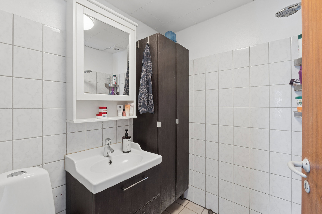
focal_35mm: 16
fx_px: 148
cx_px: 161
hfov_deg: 95.0
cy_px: 107
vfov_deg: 72.0
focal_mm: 11
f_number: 8
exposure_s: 1/6
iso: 200
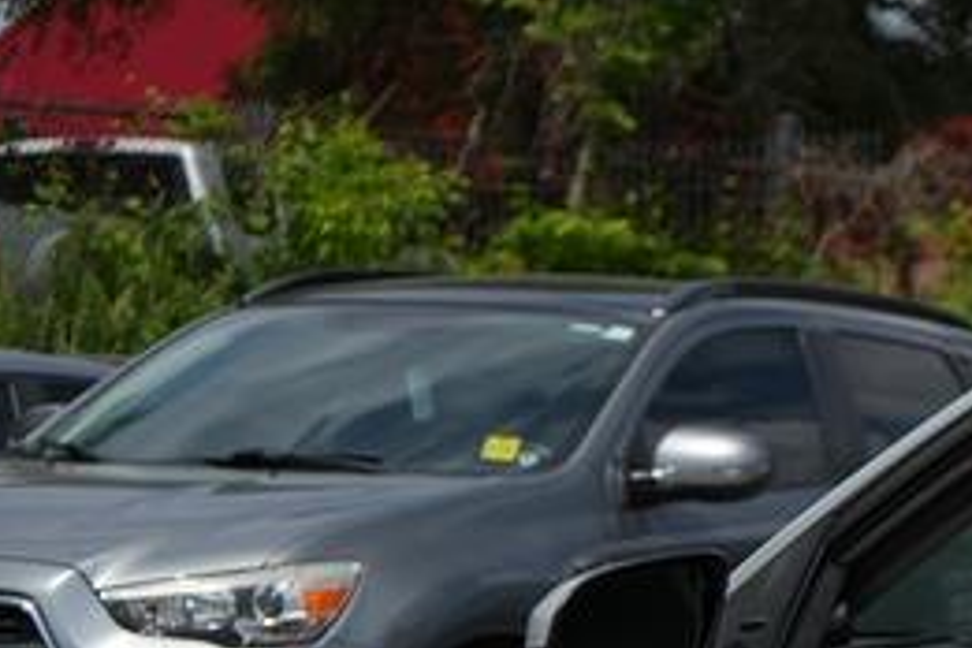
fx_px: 5292
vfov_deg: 6.9
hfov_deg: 9.5
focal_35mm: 196
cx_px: 2231
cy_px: 871
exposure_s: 1/1000
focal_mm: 40
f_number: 5
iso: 100
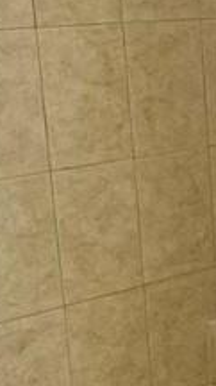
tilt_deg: -16.3
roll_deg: -2.3
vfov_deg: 18.9
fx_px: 1154
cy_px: 261
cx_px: 587
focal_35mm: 113
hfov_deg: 9.1
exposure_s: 1/120
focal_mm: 2.22
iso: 160
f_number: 2.2
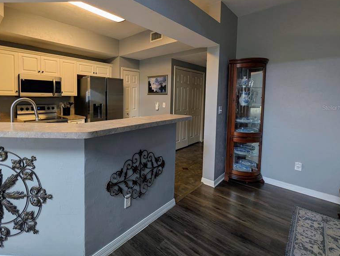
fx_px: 157
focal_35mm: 16
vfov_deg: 77.7
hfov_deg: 92.0
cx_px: 123
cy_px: 108
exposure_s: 1/40
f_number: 1.7
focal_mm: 2.02
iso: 45
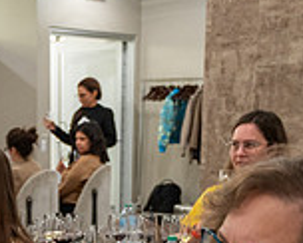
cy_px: 355
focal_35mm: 101
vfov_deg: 14.4
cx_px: -72
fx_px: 907
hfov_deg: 17.9
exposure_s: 1/100
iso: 2000
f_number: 4
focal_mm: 26.5
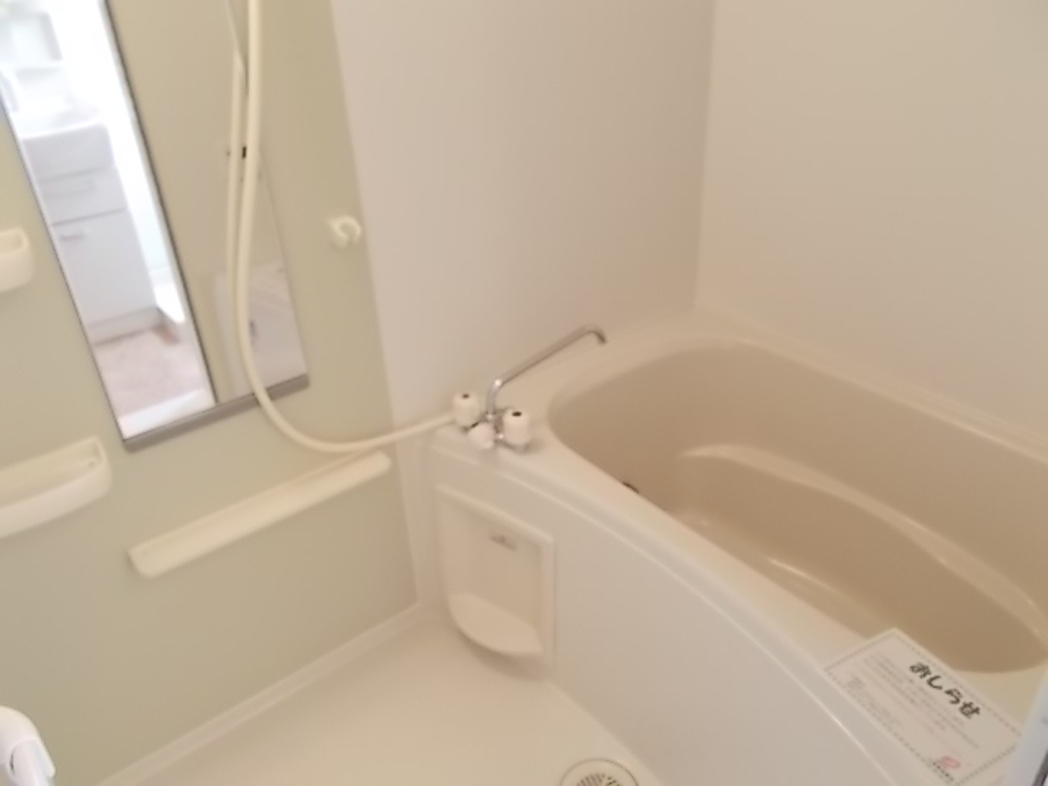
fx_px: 787
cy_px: 393
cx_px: 524
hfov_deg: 67.3
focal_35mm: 26
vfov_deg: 53.1
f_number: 3.2
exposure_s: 1/15
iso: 200
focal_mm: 4.6
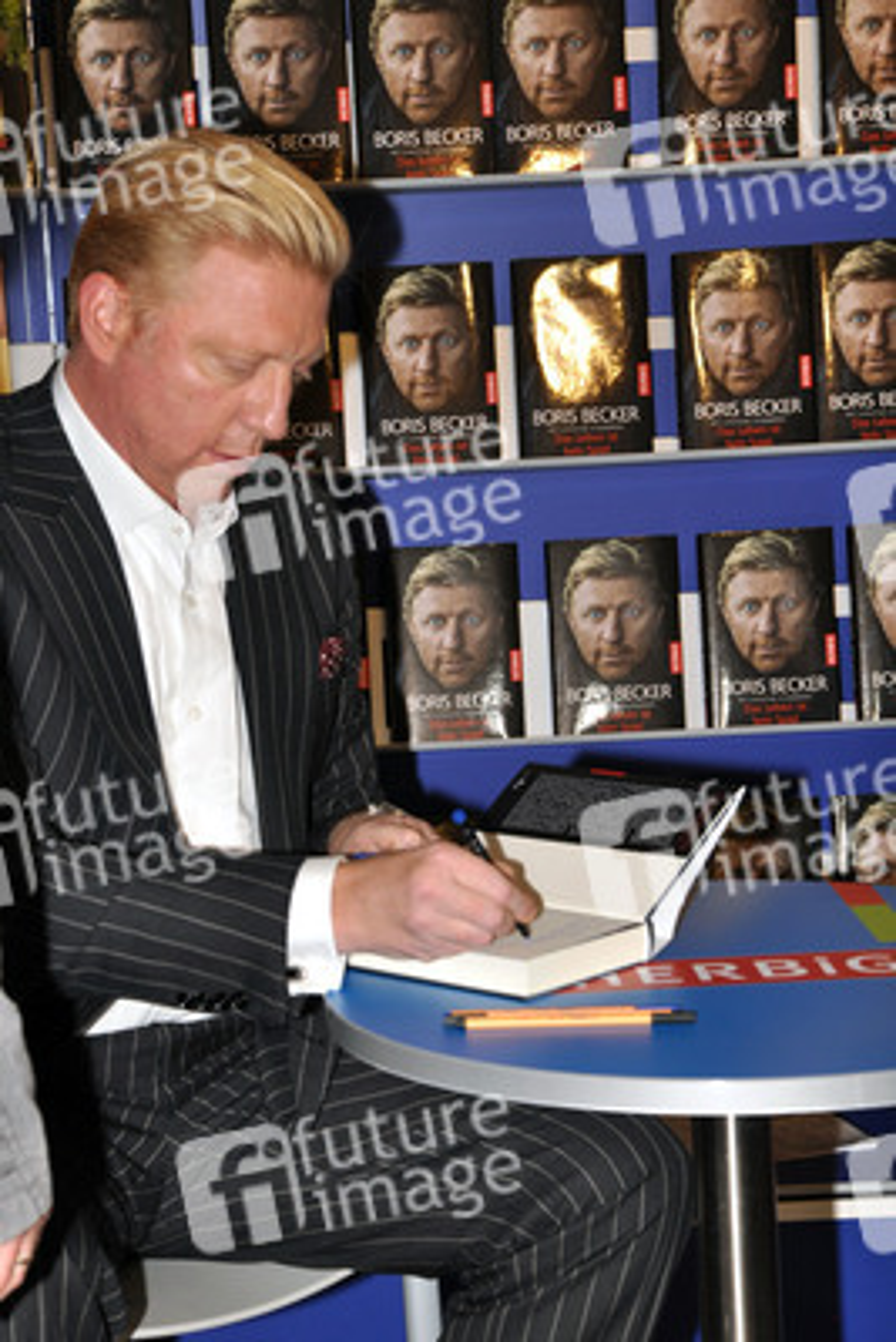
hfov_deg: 13.1
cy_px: 671
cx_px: 448
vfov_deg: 19.4
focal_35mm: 105
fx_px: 3916
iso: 500
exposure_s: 1/200
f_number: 7.1
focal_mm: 70
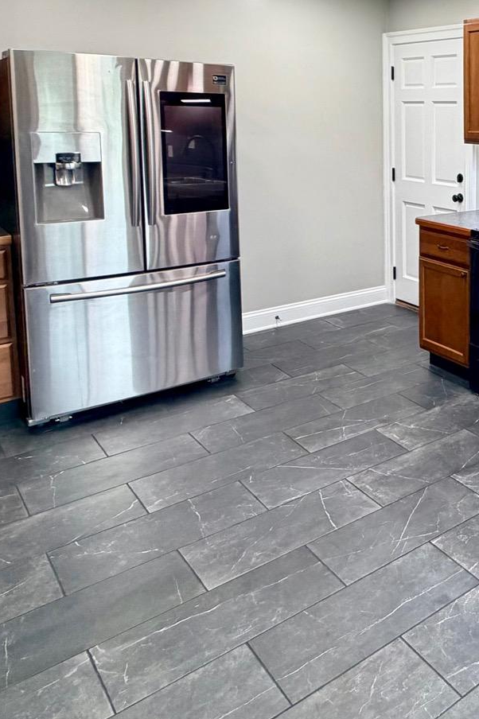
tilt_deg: -3.7
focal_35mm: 33
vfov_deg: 54.5
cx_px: 619
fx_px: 659
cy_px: 177
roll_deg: -1.1
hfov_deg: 31.2
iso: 250
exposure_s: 1/120
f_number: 2.2
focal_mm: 2.22
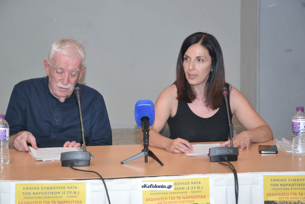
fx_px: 953
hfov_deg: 18.2
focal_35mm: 112
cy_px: 102
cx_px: 152
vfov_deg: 12.2
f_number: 5.3
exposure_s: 1/160
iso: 1600
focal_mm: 75
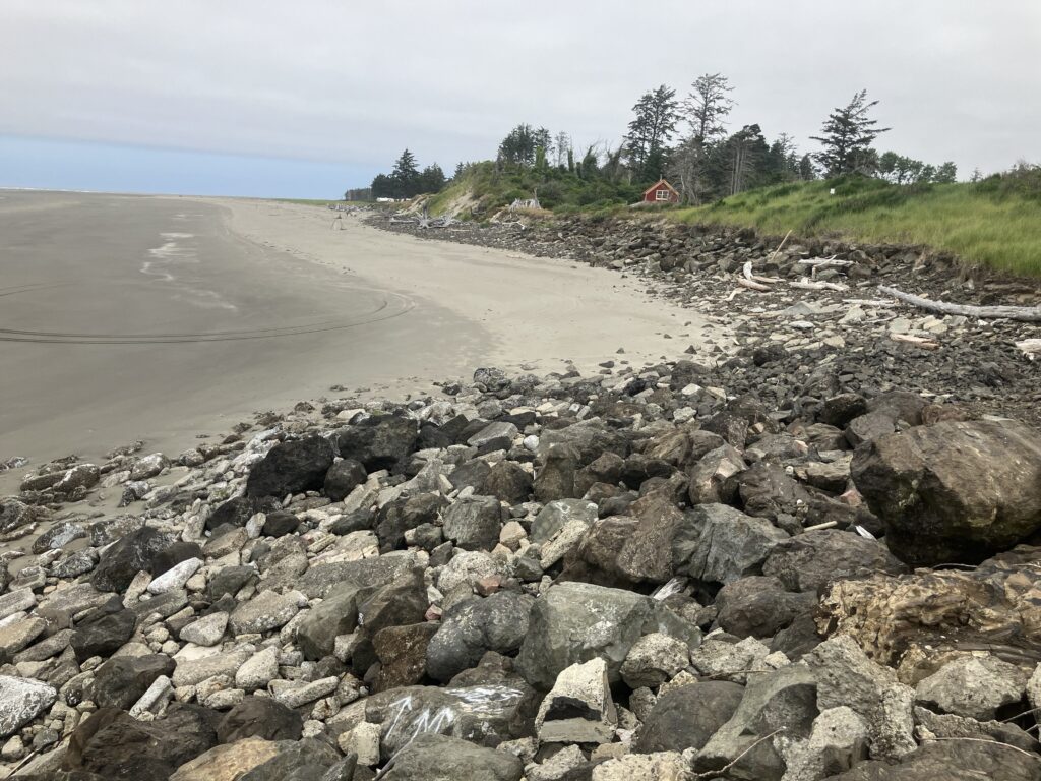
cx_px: 520
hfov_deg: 63.4
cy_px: 390
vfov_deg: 49.7
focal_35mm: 28
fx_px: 842
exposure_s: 1/1350
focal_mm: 3.99
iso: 32
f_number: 1.8
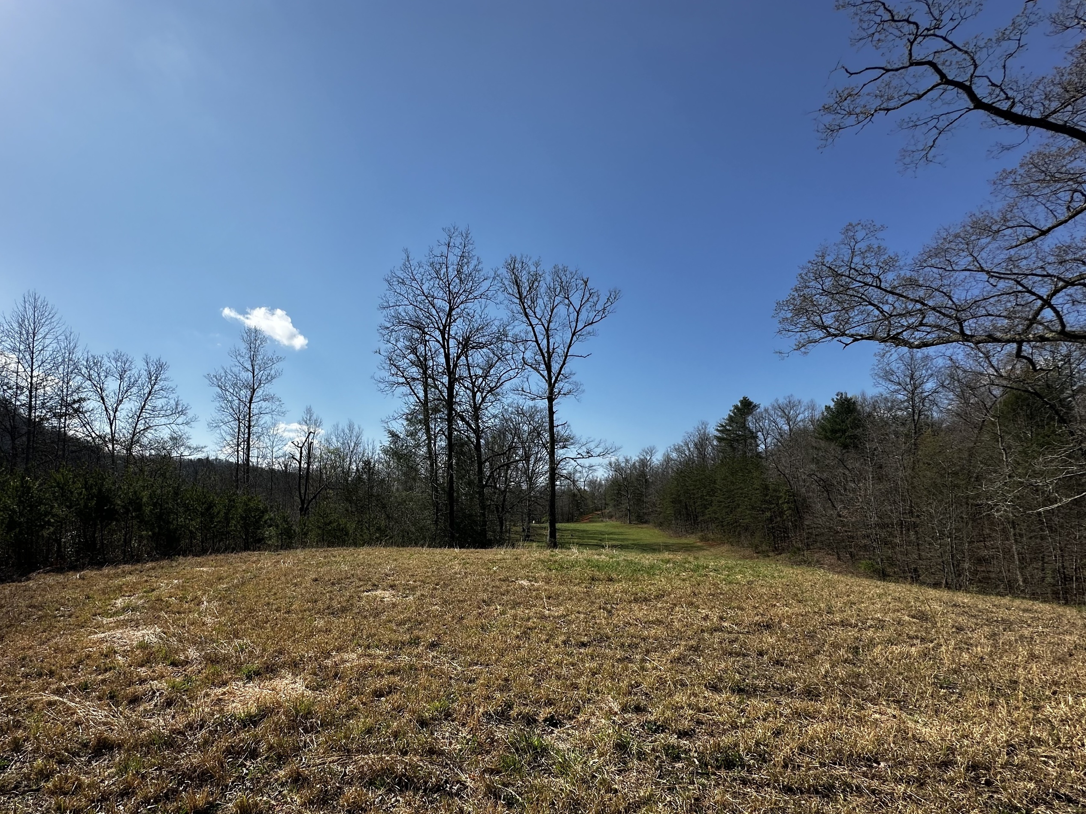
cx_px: 439
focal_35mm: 17
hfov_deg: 90.0
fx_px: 533
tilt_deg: +3.5
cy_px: 491
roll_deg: -0.5
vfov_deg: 73.9
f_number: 2.2
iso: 50
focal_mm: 2.22
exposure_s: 1/2564
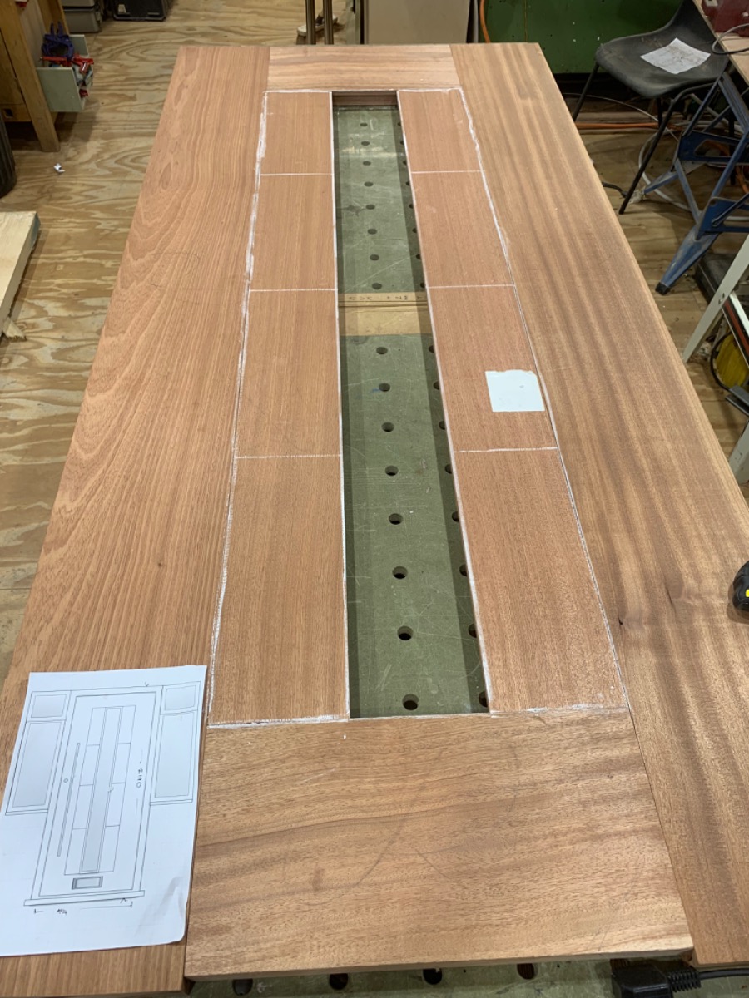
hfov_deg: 53.1
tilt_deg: -49.5
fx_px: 750
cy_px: 499
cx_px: 374
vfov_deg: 67.3
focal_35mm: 26
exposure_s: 1/122
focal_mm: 4.25
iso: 40
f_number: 1.8
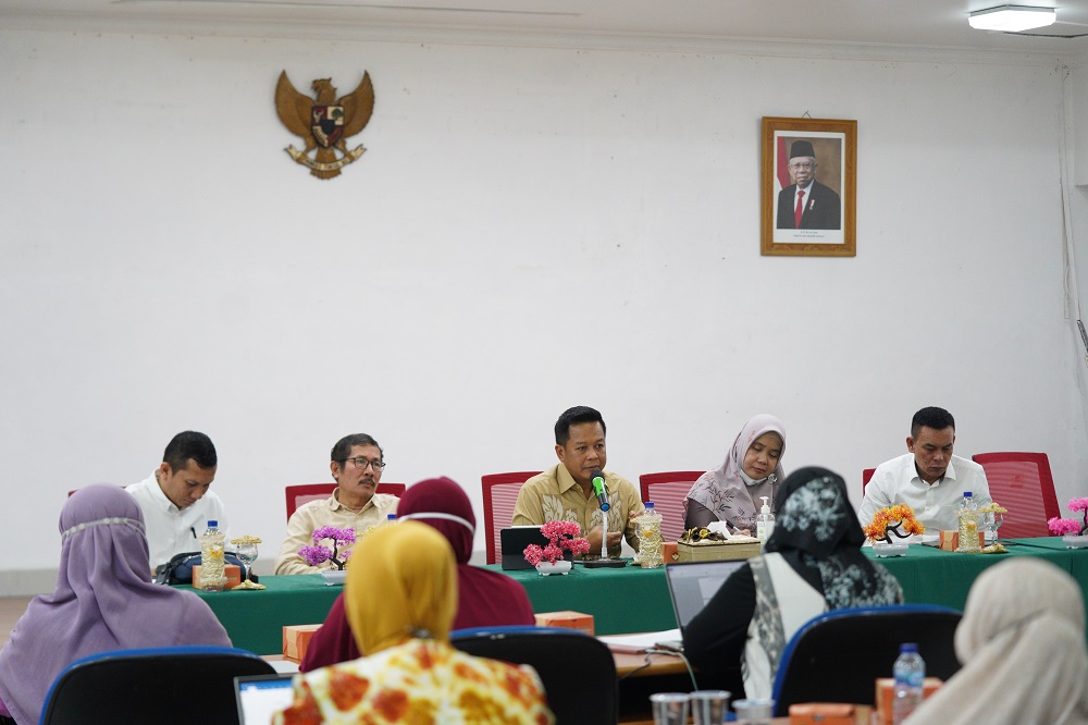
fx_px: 2568
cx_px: 544
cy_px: 362
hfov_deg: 23.9
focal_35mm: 85
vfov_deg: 16.1
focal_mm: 85
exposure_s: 1/160
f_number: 2.8
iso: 3200
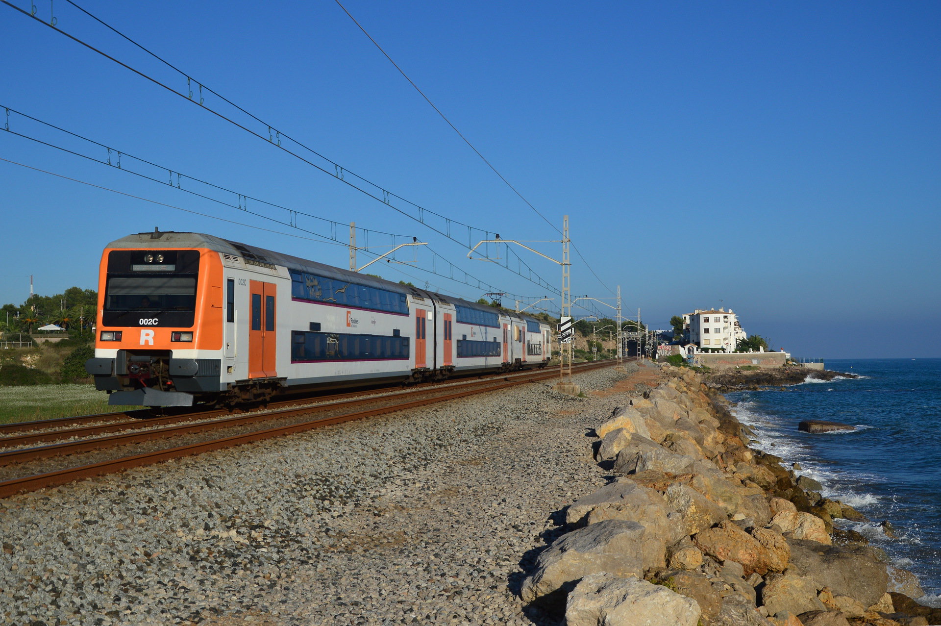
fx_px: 1175
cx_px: 470
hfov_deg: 43.6
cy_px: 313
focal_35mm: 45
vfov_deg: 29.8
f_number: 7.1
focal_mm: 30
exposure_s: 1/800
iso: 100
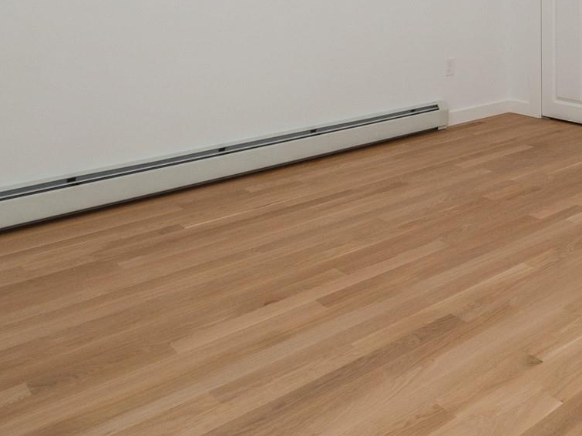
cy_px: -54
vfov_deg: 32.7
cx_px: 543
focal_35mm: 38
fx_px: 639
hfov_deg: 43.8
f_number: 8
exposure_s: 1/30
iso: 200
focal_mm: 7
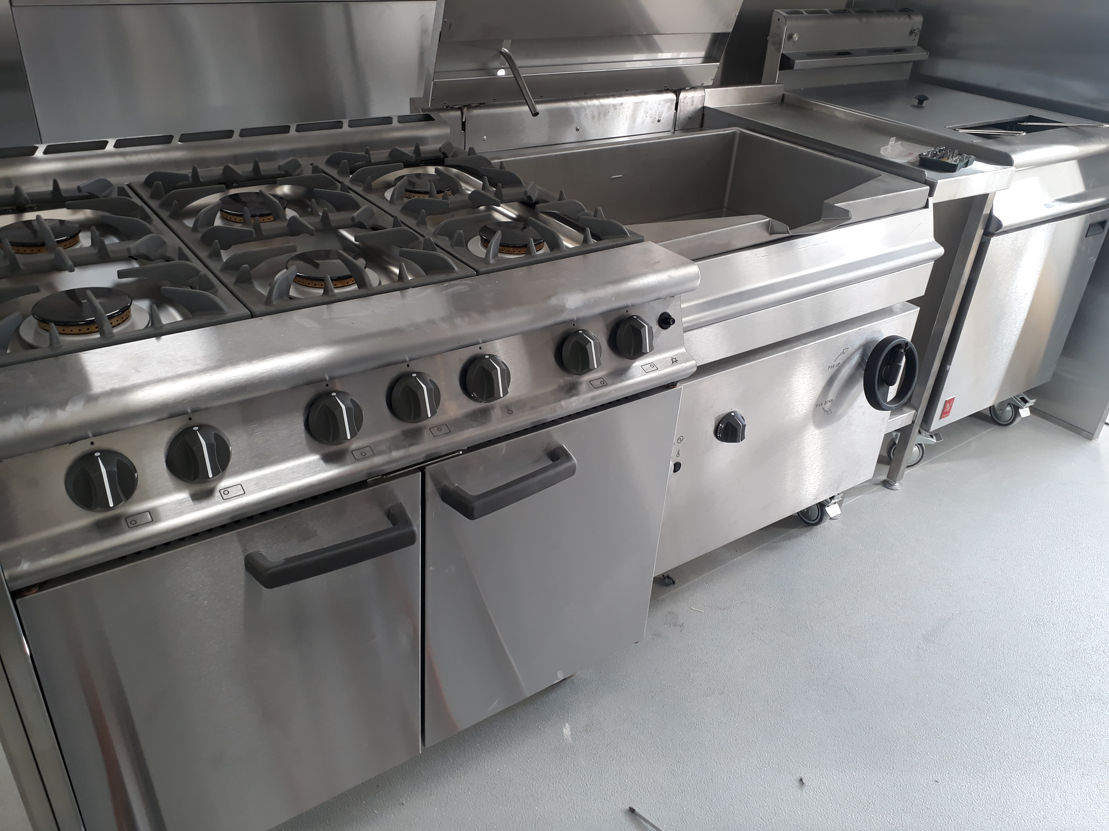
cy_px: 416
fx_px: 865
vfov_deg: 51.4
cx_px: 554
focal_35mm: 27
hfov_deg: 65.3
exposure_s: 1/33
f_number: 1.9
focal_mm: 3.6
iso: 40
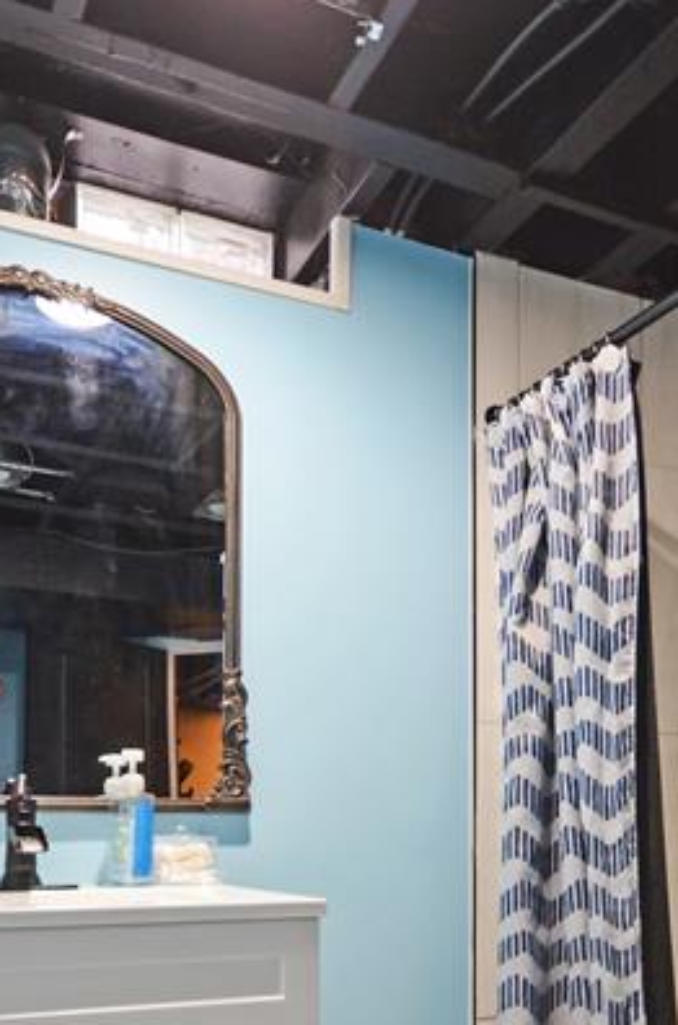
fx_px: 908
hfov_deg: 40.9
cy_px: 862
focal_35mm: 32
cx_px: 362
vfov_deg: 53.7
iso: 900
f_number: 4.2
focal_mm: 11
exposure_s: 1/30
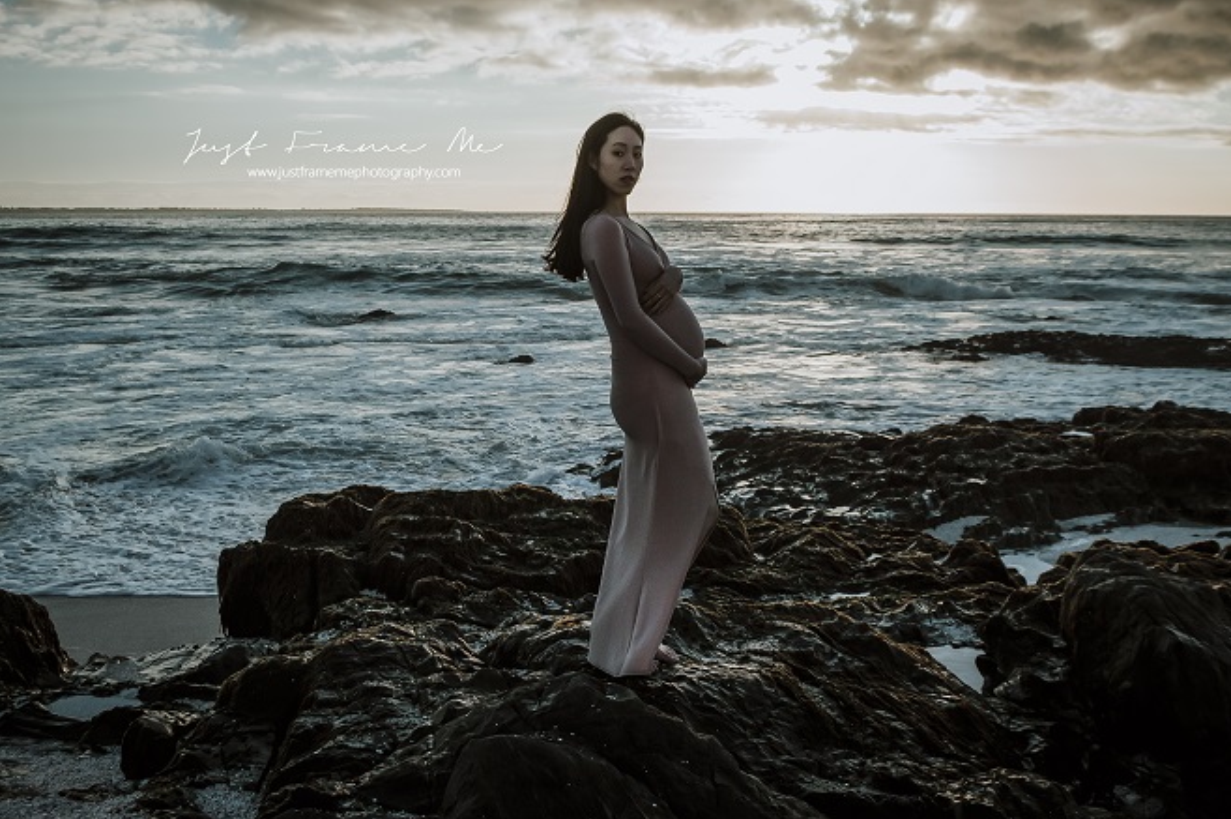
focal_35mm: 37
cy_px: 320
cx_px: 662
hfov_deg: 51.9
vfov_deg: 35.8
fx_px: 1265
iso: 400
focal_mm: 18
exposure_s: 1/1600
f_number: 6.3
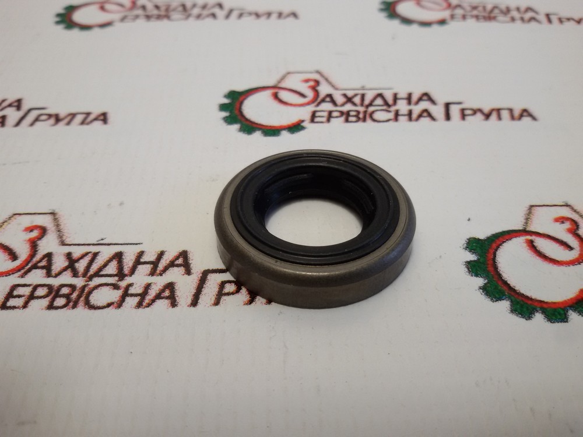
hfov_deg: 58.4
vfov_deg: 45.4
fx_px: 522
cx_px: 292
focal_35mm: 31
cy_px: 218
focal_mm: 2.93
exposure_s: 1/100
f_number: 2.4
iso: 64
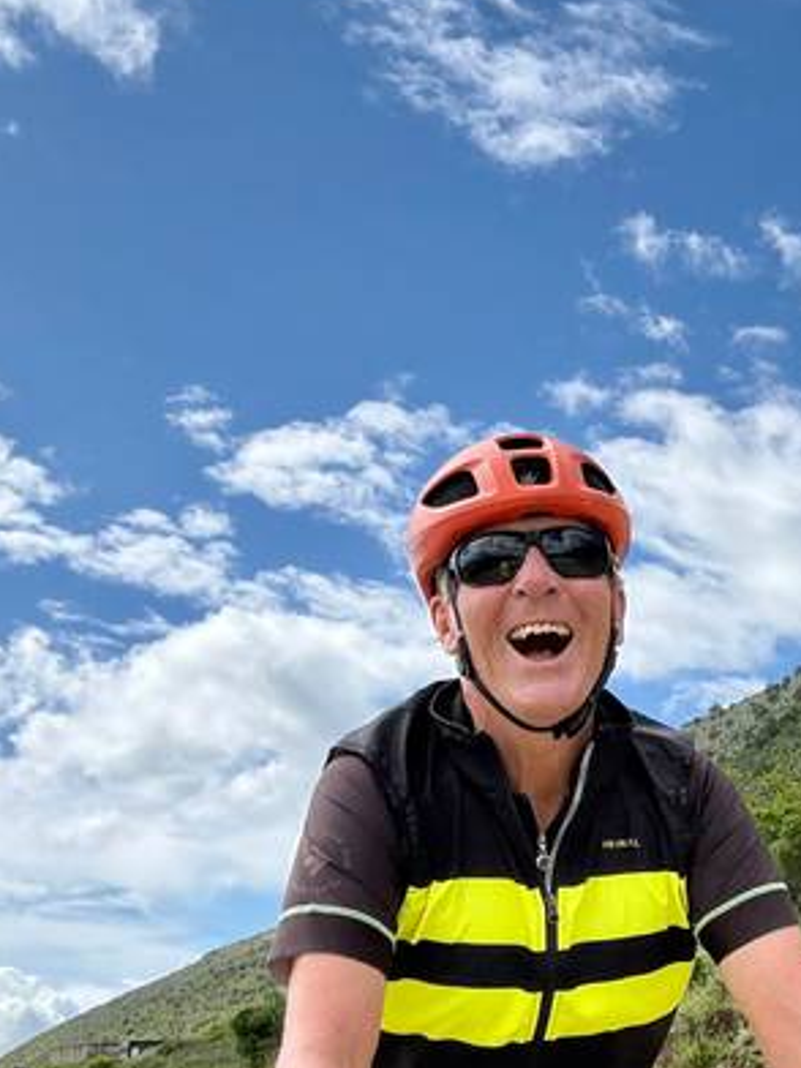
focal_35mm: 49
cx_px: 602
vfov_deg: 38.0
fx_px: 1512
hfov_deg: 29.2
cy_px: 793
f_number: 1.9
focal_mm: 2.69
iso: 32
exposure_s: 1/1458
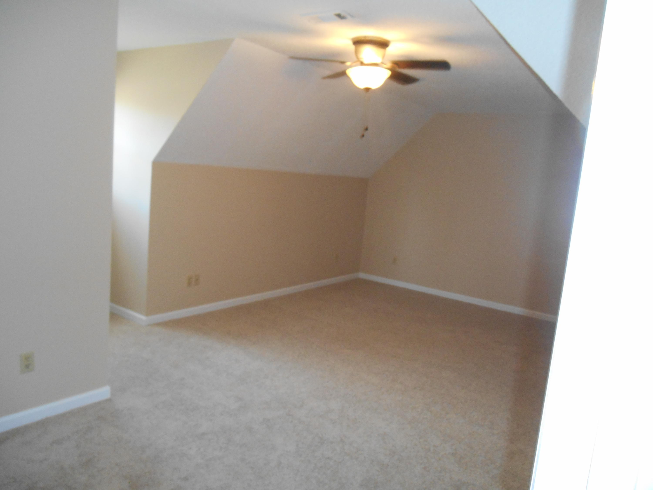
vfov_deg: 53.1
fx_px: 490
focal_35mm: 26
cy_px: 245
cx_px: 326
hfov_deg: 67.3
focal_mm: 4.7
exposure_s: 1/25
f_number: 3.4
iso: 400
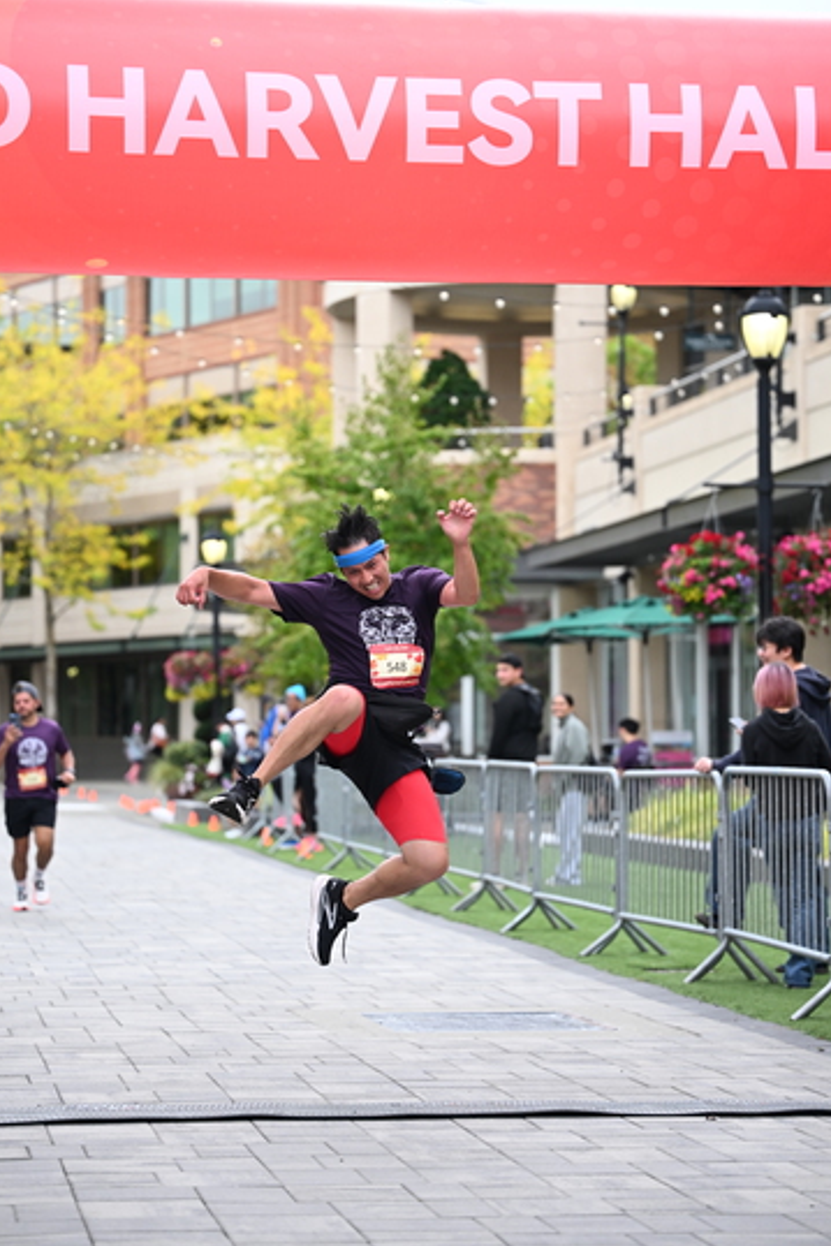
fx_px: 3183
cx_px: 416
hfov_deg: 14.9
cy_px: 623
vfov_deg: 22.1
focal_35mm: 92
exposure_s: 1/2000
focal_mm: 90
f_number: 2.8
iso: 640
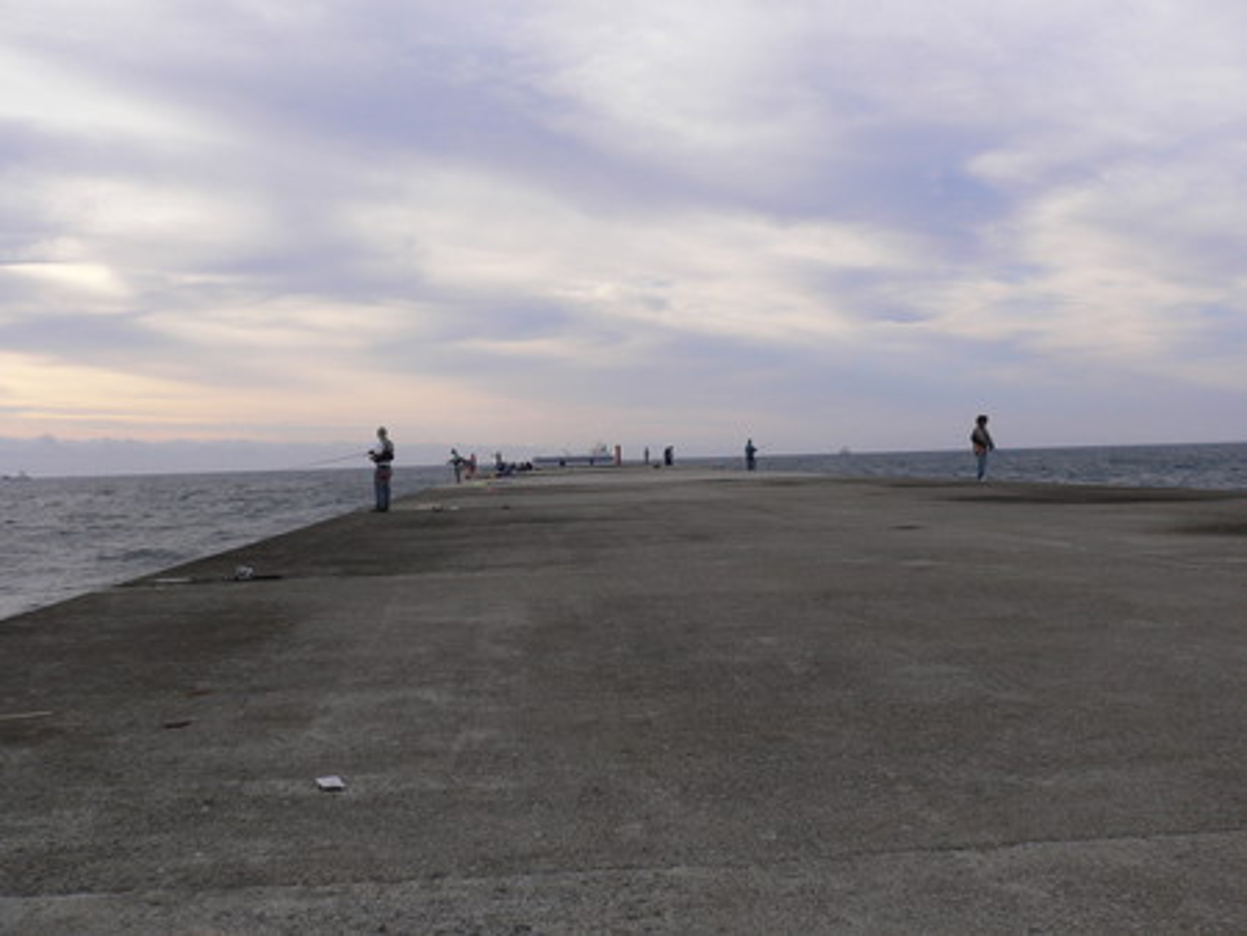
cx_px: 624
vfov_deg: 40.7
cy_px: 468
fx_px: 1262
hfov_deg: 52.6
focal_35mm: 35
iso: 80
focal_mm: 5.8
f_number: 5.6
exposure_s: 1/250
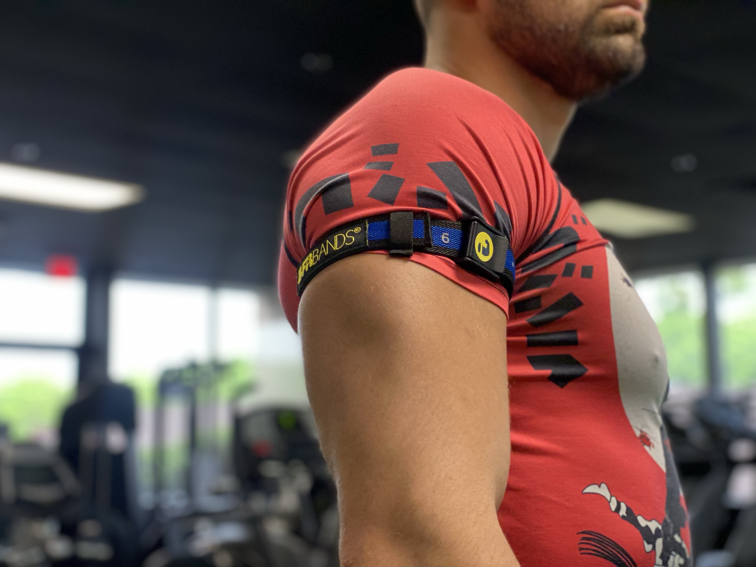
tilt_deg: +7.7
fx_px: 1136
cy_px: 284
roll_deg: +0.5
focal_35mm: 52
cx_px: 378
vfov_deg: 28.0
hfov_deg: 36.8
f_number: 2
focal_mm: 6
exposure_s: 1/40
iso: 160
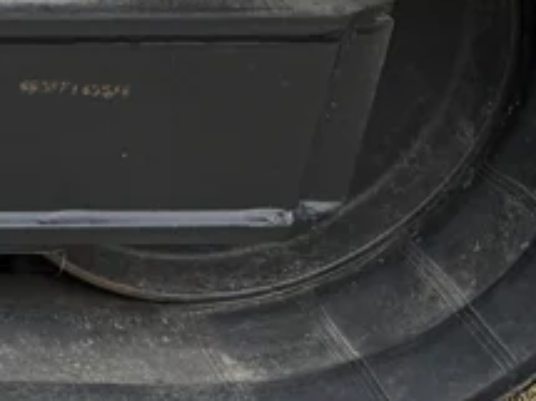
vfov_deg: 8.3
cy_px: 35
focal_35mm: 179
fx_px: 2770
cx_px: -997
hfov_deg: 9.2
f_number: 1.78
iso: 80
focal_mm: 6.76
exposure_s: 1/1271
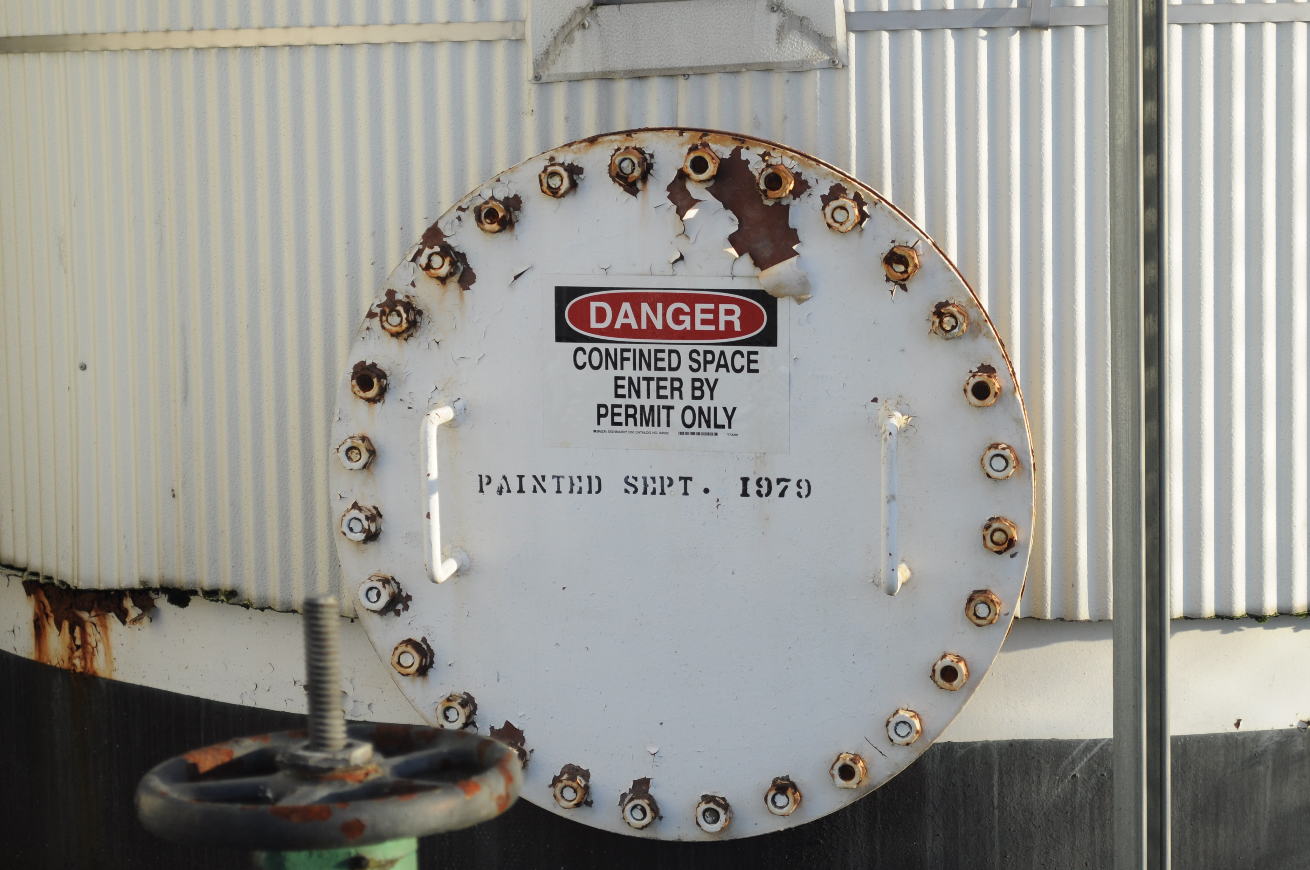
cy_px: 416
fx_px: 3126
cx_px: 676
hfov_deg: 23.7
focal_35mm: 86
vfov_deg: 15.8
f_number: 7.1
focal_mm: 50
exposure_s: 1/200
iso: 200
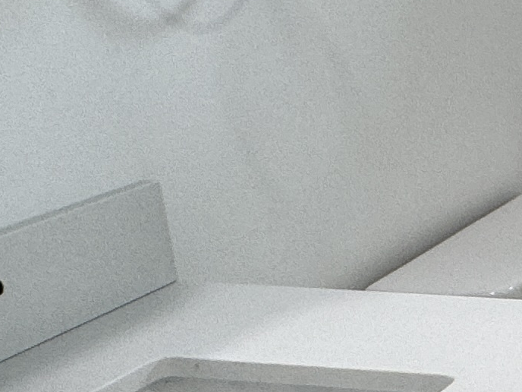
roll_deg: -0.7
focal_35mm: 82
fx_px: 1237
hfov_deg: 18.3
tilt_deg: -16.4
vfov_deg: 18.0
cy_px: 159
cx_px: 963
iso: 100
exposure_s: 1/120
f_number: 2.2
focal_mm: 2.22
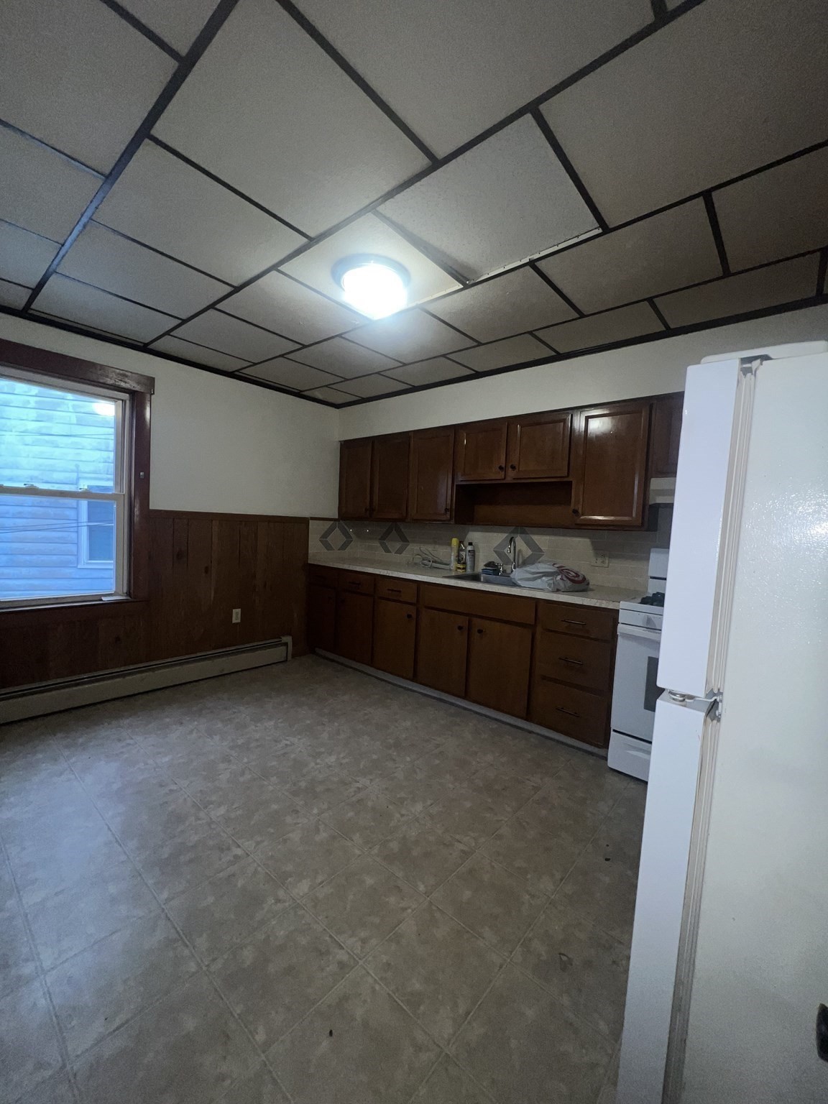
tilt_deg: -3.3
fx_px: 415
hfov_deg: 89.9
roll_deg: -2.9
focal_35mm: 13
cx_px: 414
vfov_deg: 106.2
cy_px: 552
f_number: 1.8
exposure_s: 1/61
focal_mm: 1.57
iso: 64
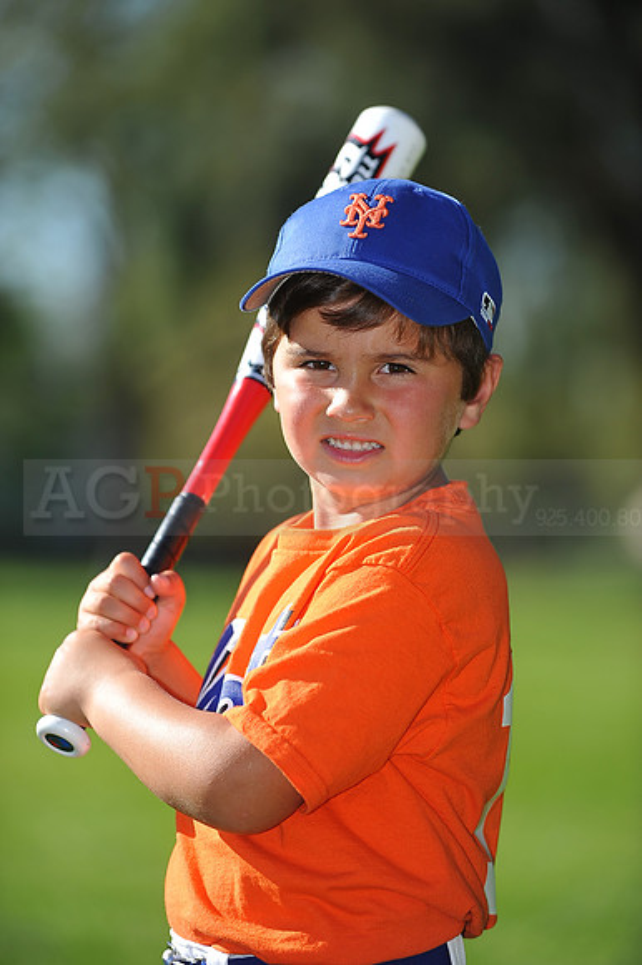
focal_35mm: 200
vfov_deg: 10.3
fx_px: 5356
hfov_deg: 6.9
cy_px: 482
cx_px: 321
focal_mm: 200
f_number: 4
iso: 200
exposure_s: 1/1250
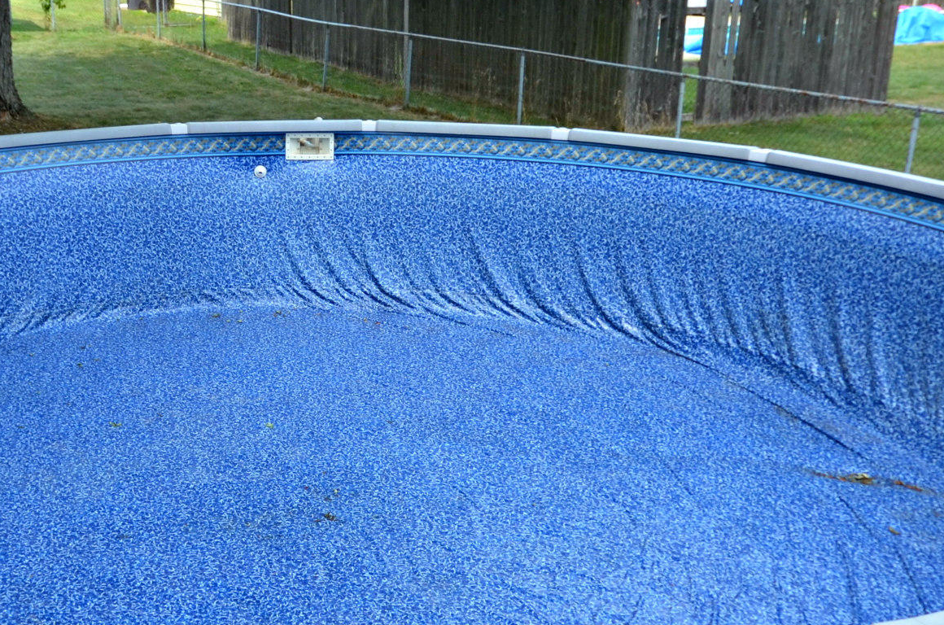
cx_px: 291
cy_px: 355
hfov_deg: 41.1
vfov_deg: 28.4
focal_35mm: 47
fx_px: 1235
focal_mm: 13
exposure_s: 1/200
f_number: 7.1
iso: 200
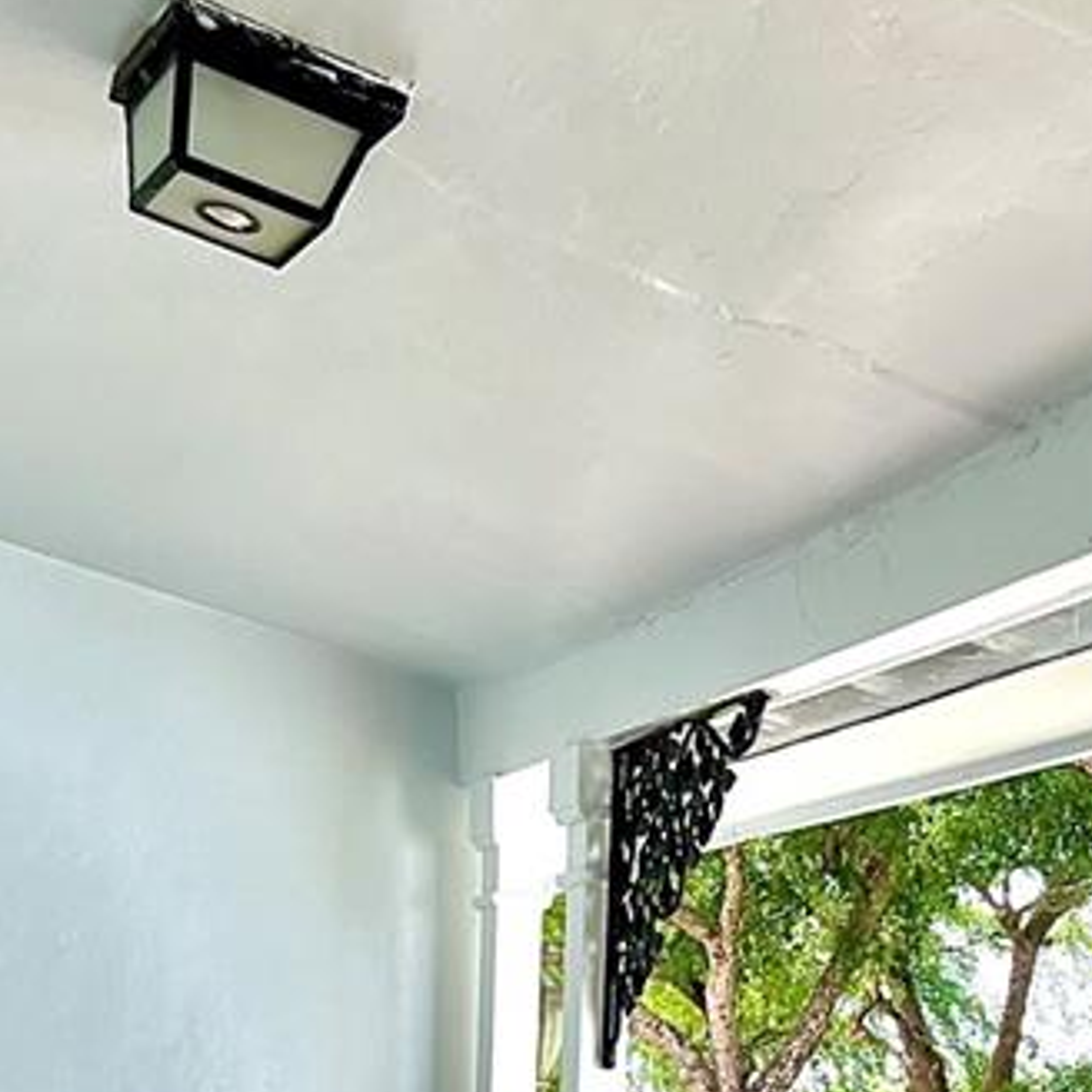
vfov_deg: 19.0
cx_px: 616
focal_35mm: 84
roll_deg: -1.6
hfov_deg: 20.6
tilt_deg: -3.5
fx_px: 2998
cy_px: 1438
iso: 50
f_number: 1.5
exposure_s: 1/495
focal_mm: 5.7
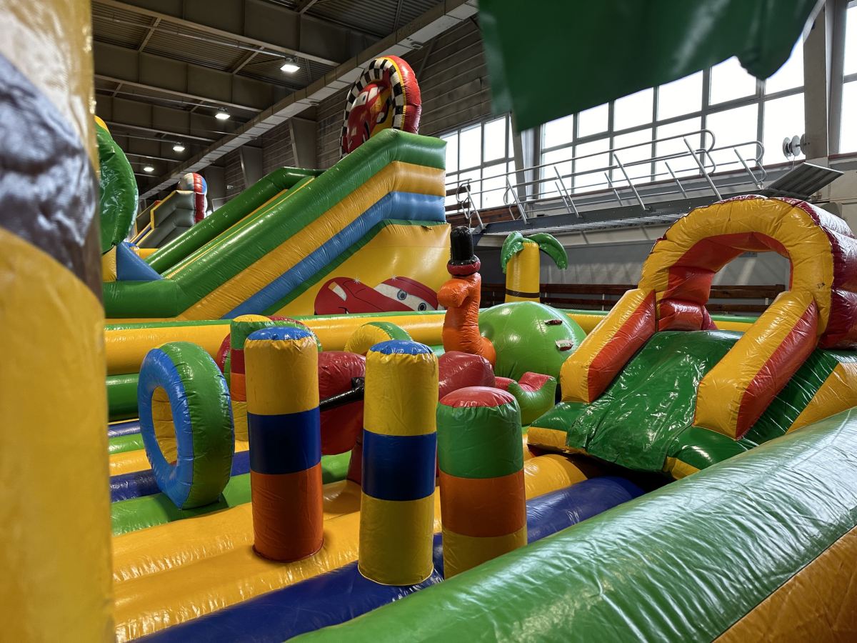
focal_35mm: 24
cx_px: 428
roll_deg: +0.8
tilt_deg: -3.8
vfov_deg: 56.8
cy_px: 322
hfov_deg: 71.6
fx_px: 594
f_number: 1.78
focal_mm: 6.86
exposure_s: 1/121
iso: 125
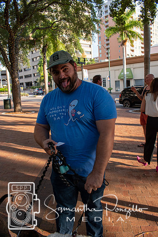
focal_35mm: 27
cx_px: 79
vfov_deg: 67.4
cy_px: 118
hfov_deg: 47.9
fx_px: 178
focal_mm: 18
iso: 400
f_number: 7.1
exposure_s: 1/200
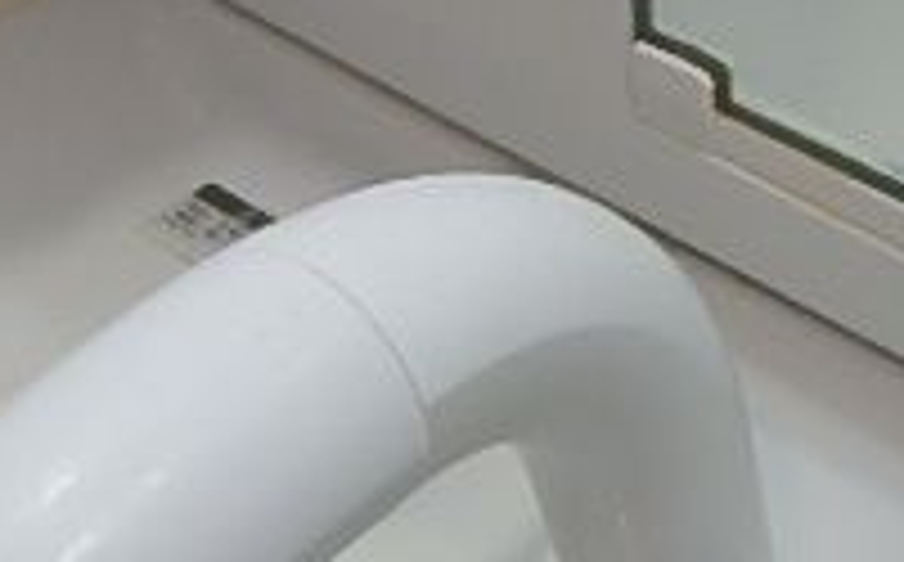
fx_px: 1747
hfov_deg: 28.5
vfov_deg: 16.6
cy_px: 850
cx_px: 697
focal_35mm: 71
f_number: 3.5
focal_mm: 3.7
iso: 200
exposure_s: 1/30
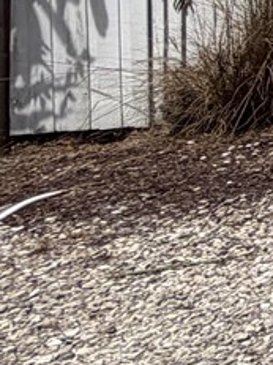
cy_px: -130
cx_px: 1225
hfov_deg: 7.2
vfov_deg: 18.6
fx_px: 1021
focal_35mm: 97
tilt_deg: +1.3
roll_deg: +0.7
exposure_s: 1/1368
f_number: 2.2
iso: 20
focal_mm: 2.22
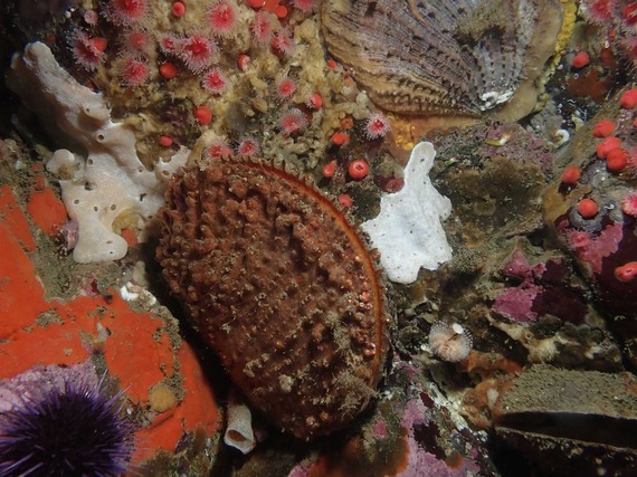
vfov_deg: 46.8
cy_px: 238
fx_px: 552
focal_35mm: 30
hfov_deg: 60.0
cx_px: 318
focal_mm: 5.4
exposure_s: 1/30
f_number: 9
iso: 100
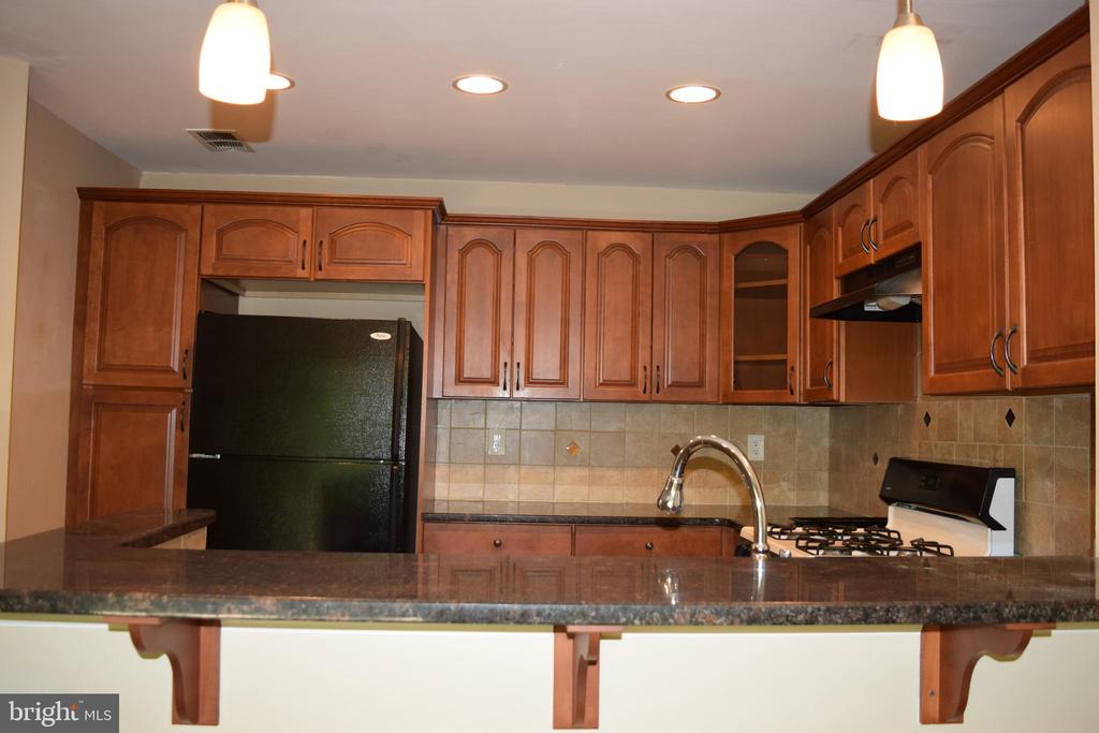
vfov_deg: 41.7
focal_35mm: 32
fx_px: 962
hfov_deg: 59.5
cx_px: 550
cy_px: 366
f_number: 4.5
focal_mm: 21
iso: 800
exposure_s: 1/80
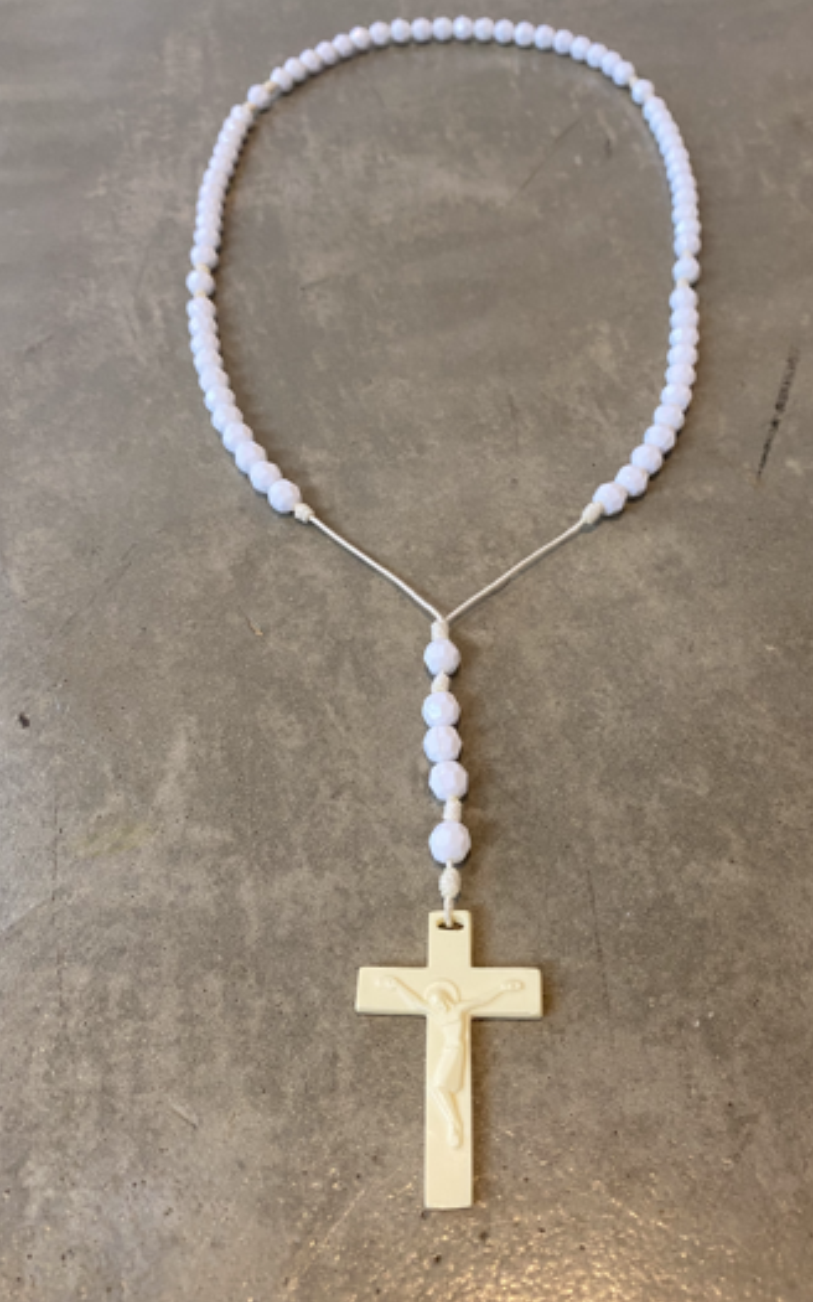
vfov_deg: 66.5
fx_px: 993
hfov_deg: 44.3
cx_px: 483
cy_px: 656
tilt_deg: -52.4
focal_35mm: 28
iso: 200
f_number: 1.8
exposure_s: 1/50
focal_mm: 4.25
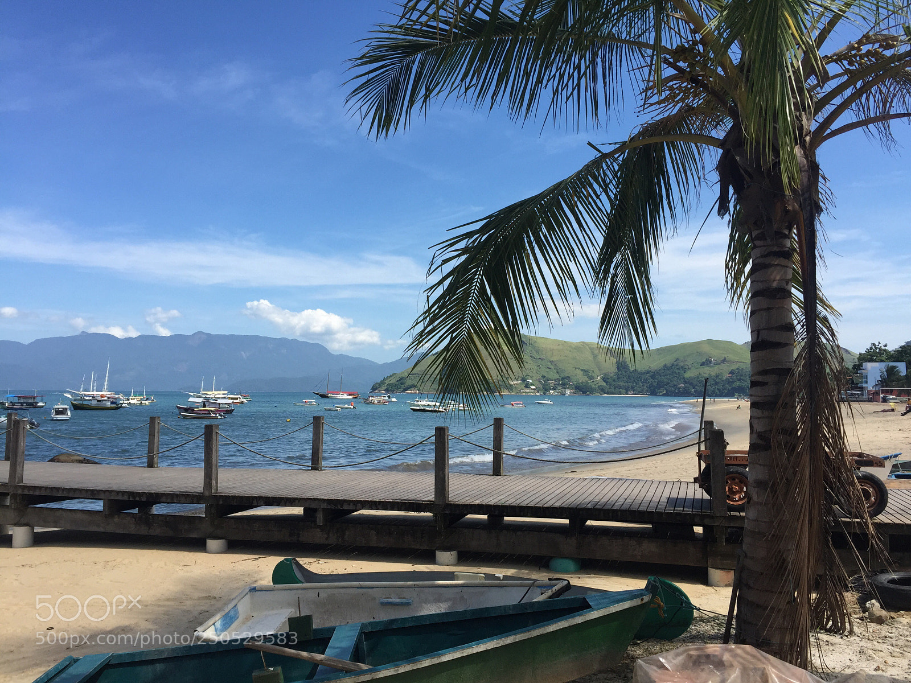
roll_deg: -0.8
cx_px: 456
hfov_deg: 61.7
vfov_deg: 48.2
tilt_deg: +3.8
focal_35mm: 29
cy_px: 342
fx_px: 763
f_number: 2.2
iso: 32
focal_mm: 4.15
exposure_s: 1/1883
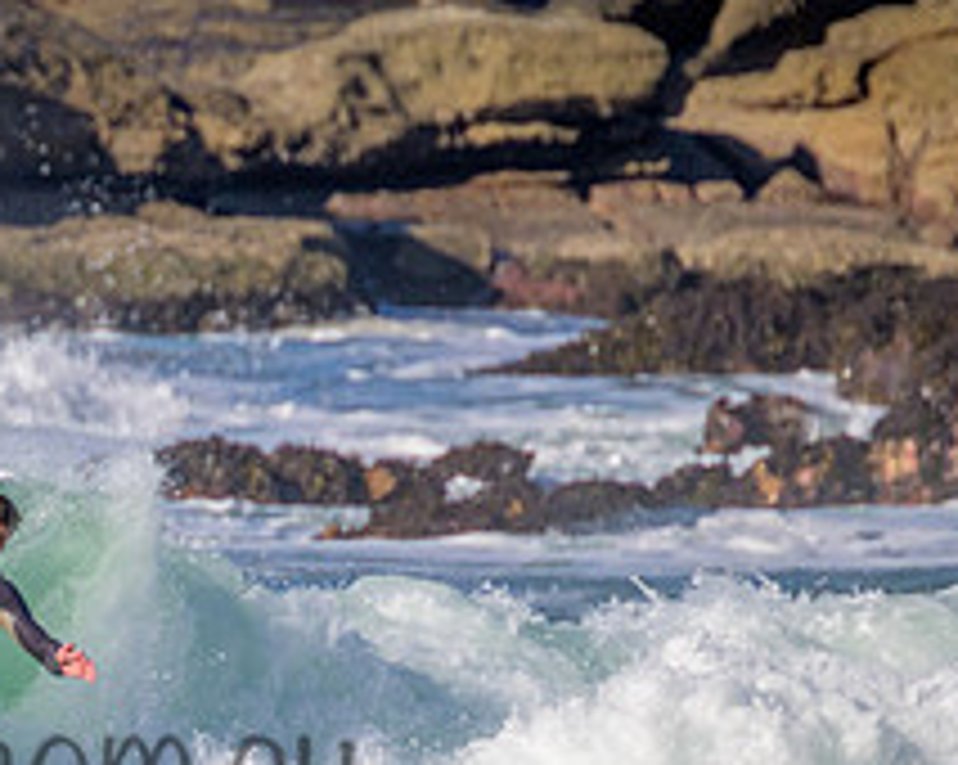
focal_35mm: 2044
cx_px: -121
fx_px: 57901
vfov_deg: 0.8
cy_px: 718
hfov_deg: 0.9
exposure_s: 1/2000
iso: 900
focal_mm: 800
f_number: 11
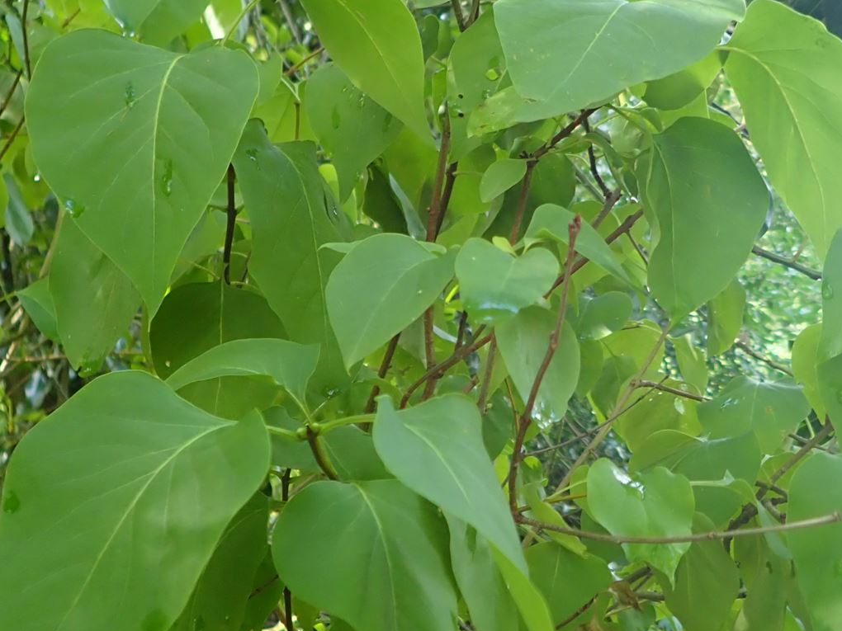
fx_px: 1192
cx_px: 482
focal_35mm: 49
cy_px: 302
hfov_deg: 38.8
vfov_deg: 29.7
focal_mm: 4.5
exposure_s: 1/60
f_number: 2
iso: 160
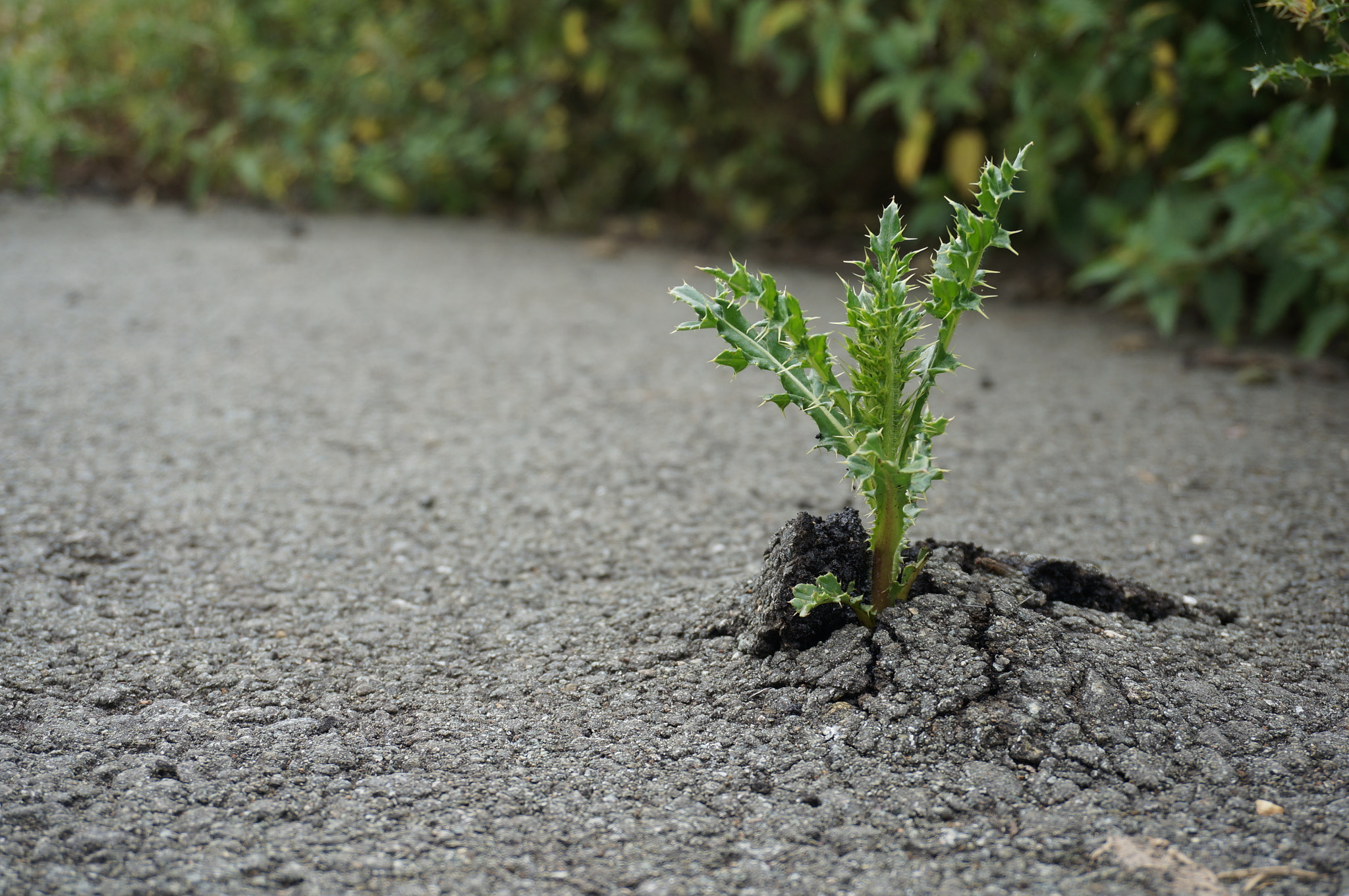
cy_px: 448
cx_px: 674
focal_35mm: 48
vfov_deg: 28.0
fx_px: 1797
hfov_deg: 41.2
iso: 100
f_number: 5
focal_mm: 32
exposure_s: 1/100
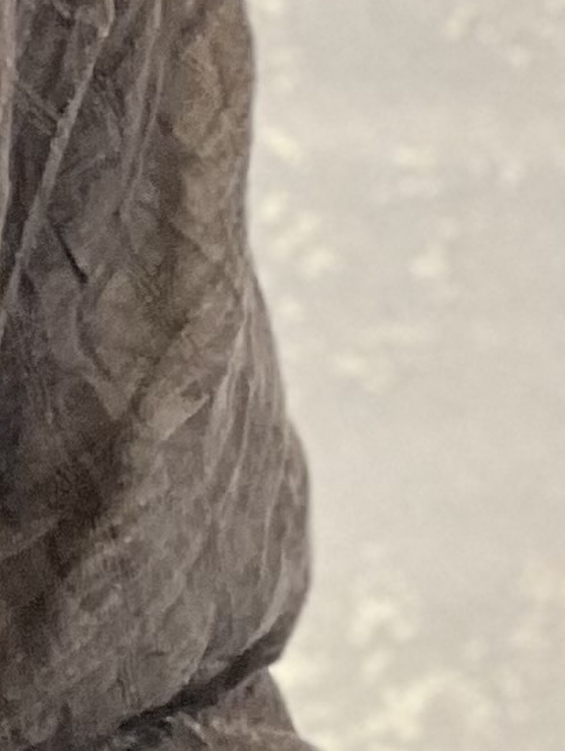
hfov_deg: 2.6
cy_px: 1618
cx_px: -528
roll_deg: +0.3
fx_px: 12238
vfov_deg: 3.5
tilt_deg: -6.8
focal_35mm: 563
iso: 160
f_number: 2.8
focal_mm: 9
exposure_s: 1/37
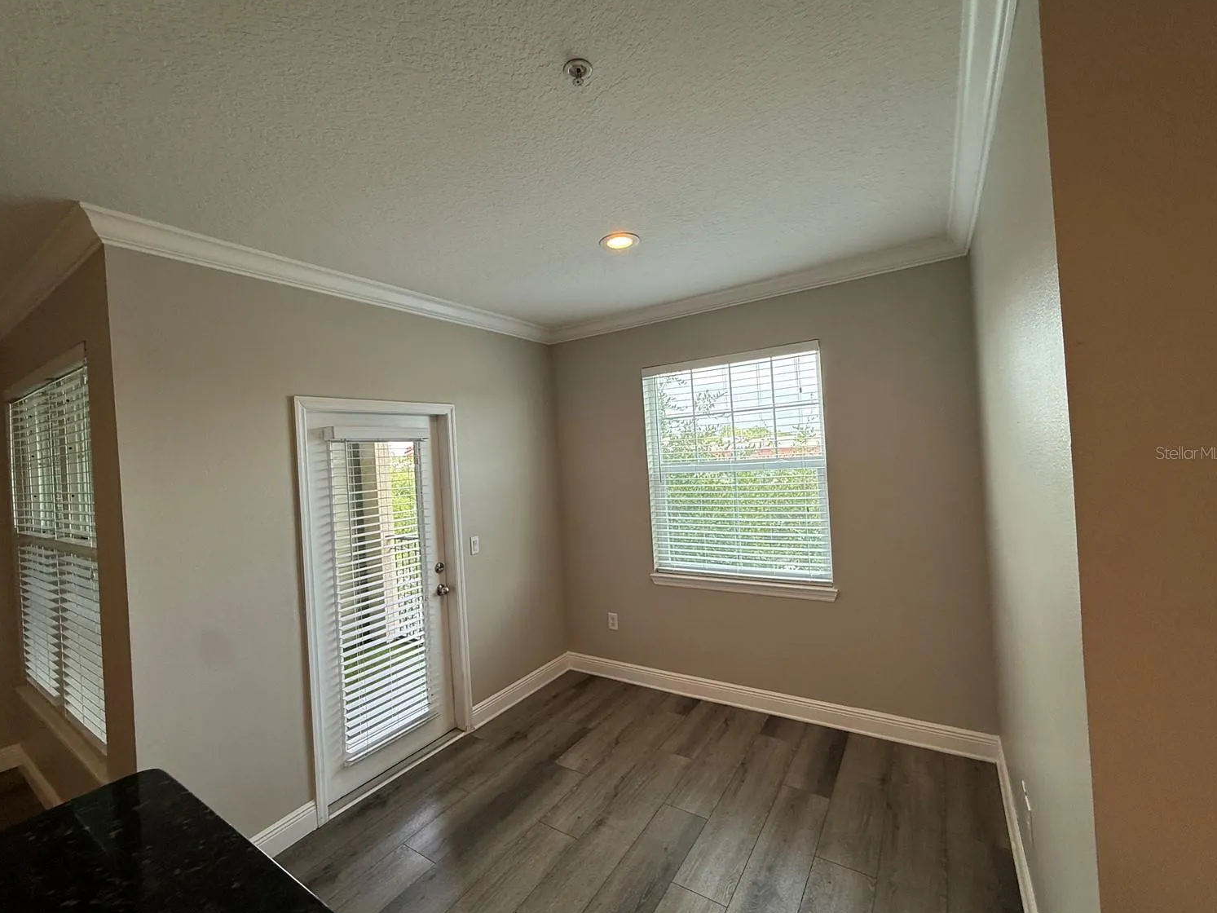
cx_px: 580
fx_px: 527
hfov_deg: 98.1
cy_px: 452
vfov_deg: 81.8
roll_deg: +3.5
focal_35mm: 15
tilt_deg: -0.7
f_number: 2.2
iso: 64
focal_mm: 2.22
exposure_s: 1/120
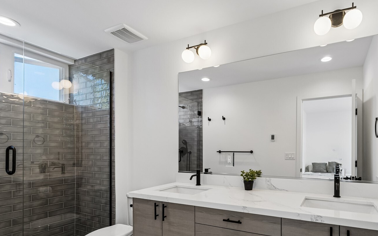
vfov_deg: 58.6
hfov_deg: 83.5
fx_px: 206
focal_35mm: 20
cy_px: 154
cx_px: 236
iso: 250
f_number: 9
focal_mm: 10
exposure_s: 1/15
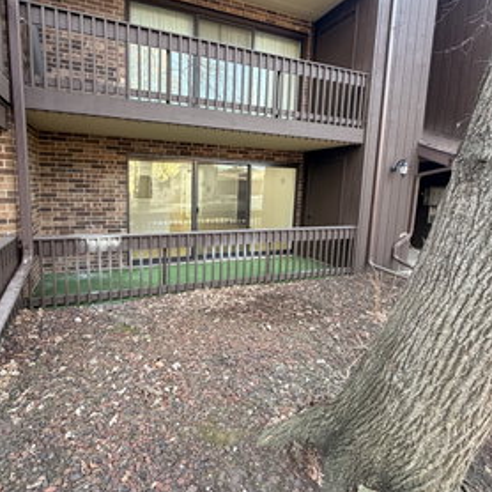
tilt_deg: -7.7
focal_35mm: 19
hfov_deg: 77.4
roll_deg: -1.8
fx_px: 306
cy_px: 223
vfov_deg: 77.5
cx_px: 219
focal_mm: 2.22
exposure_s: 1/121
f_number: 2.2
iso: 250
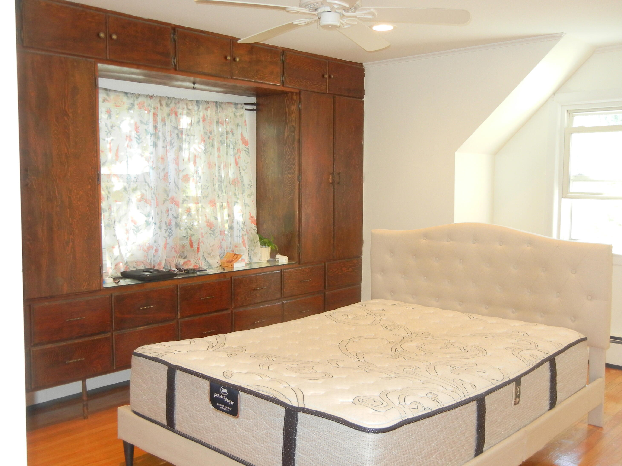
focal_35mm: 35
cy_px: 233
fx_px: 629
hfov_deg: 52.6
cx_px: 320
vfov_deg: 40.7
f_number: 3.6
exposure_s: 1/30
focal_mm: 6.2
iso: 317
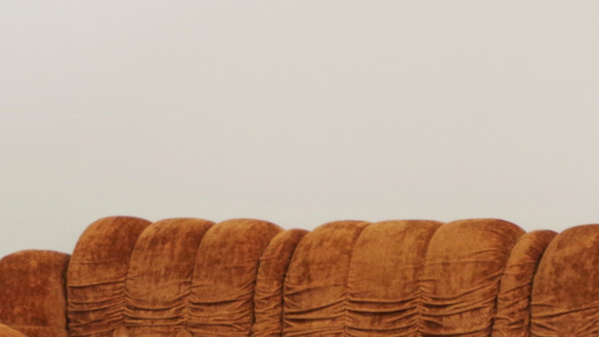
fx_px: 1731
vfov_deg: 10.6
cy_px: 537
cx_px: 322
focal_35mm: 109
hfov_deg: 19.6
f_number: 3.5
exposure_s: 1/50
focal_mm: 18
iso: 800
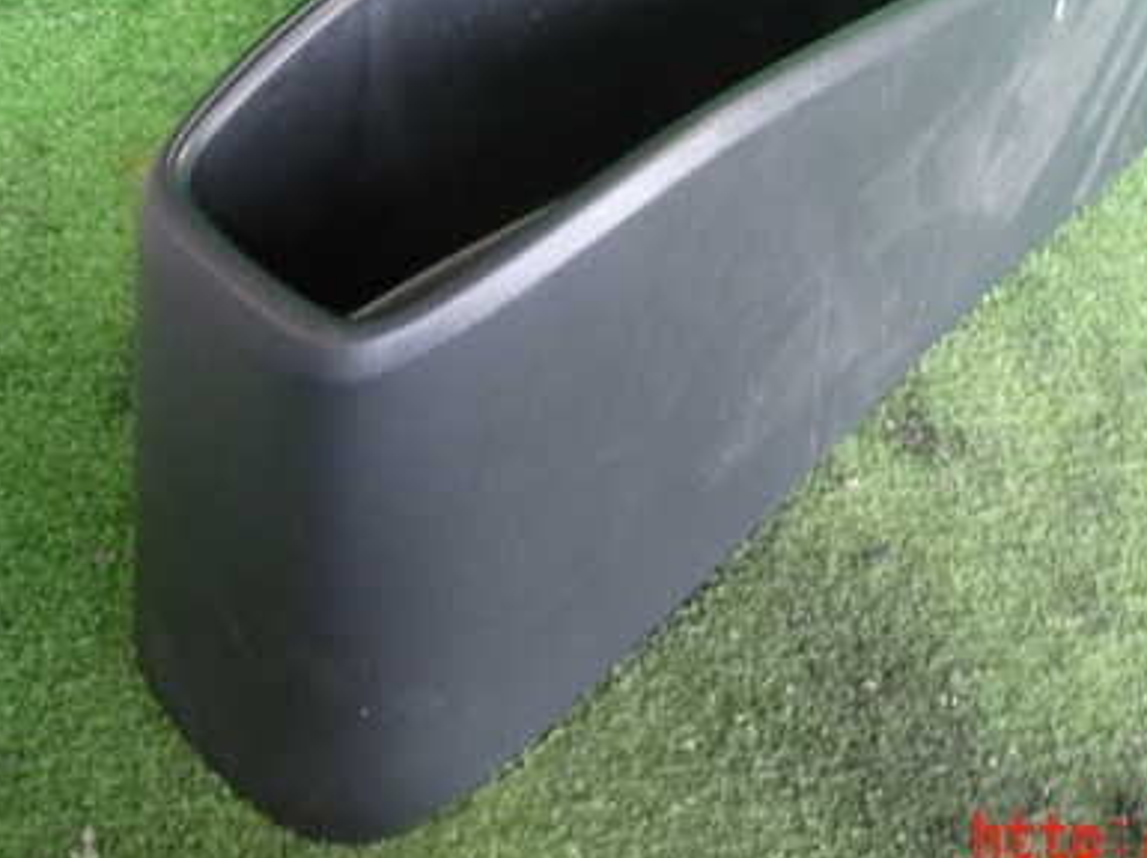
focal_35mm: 39
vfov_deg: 35.9
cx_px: 751
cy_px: 209
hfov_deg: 47.2
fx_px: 1291
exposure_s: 1/30
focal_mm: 4.5
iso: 200
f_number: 2
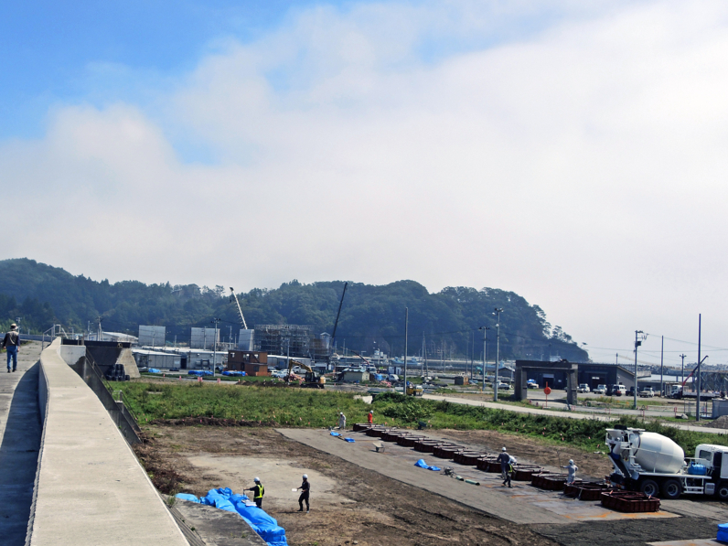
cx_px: 272
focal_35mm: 36
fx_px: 757
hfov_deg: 50.8
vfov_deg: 39.6
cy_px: 303
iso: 80
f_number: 3.2
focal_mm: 6
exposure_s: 1/2000
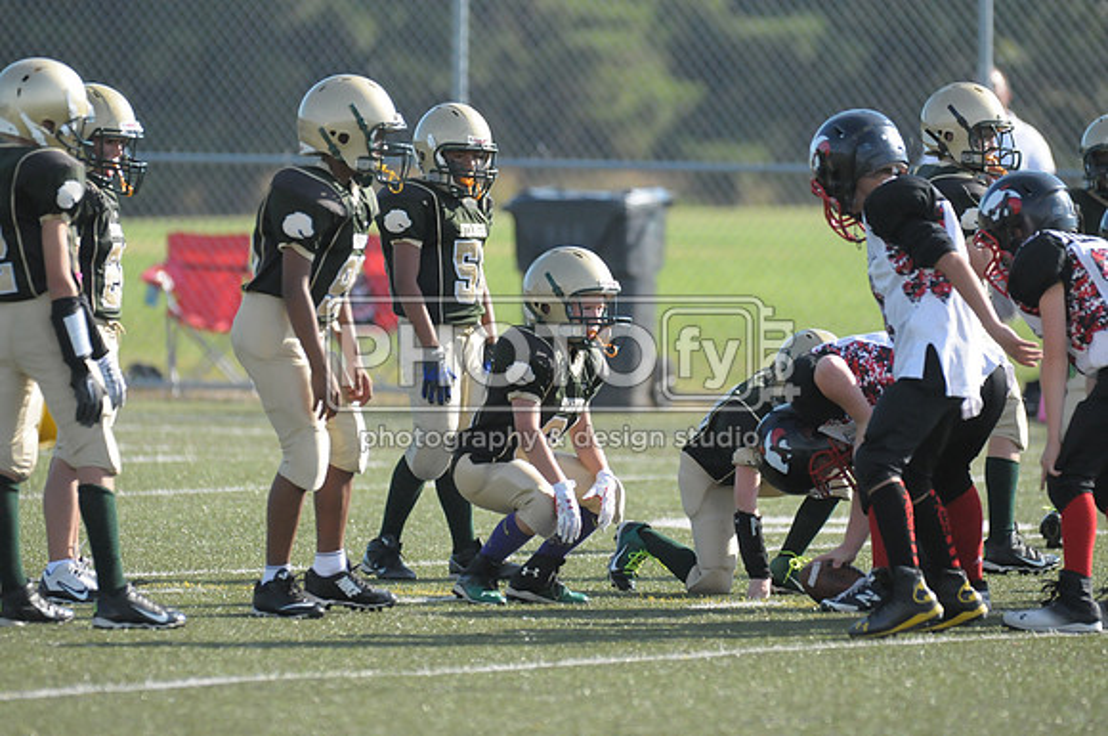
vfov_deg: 3.3
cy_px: 368
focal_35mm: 420
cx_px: 554
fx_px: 12909
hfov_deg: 4.9
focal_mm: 280
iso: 1600
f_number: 4
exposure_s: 1/5000
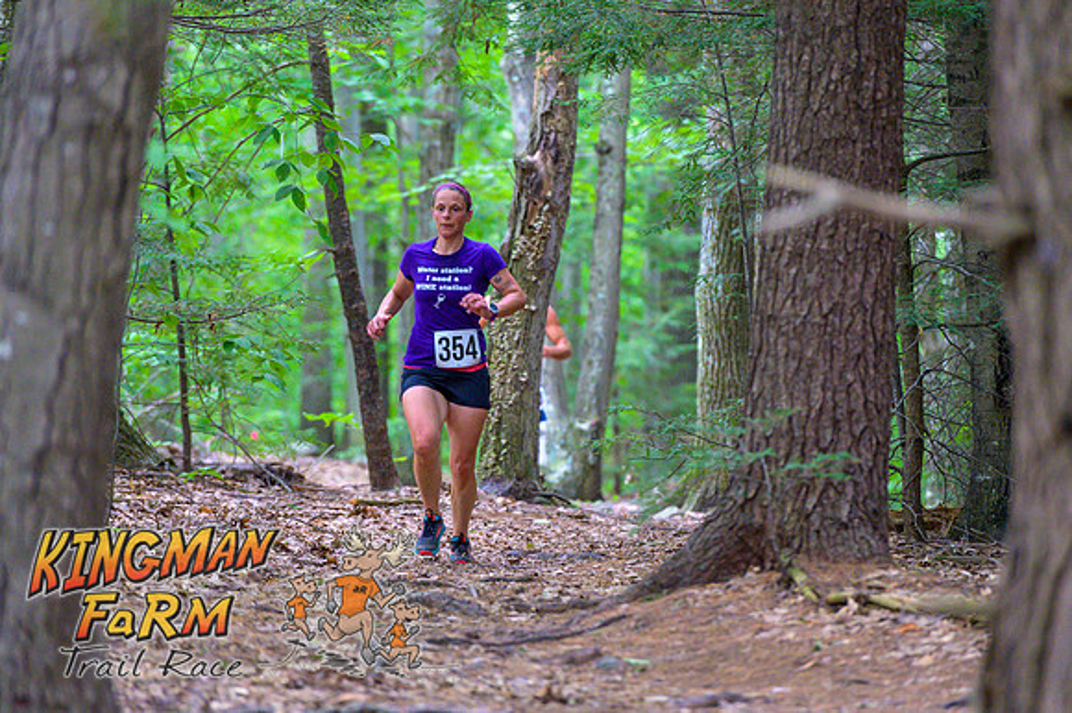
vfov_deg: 6.9
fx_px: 5952
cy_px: 356
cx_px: 536
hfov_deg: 10.3
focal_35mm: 200
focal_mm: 200
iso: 8000
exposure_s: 1/200
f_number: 4
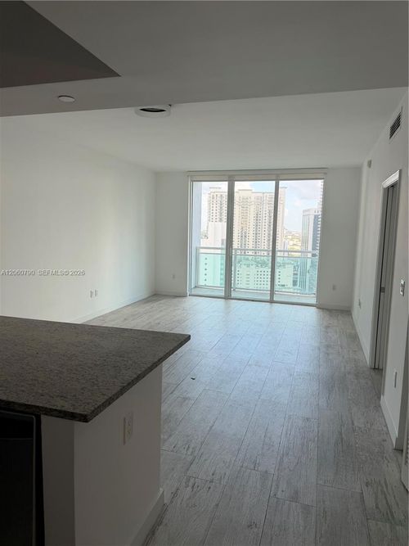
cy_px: 273
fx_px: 378
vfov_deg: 71.6
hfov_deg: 56.8
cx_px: 204
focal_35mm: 24
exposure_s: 1/350
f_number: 1.78
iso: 100
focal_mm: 6.76
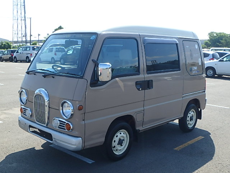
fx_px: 259
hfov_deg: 47.9
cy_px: 86
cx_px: 115
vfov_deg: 36.8
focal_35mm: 39
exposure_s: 1/320
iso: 125
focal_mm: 6.9
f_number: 5.1
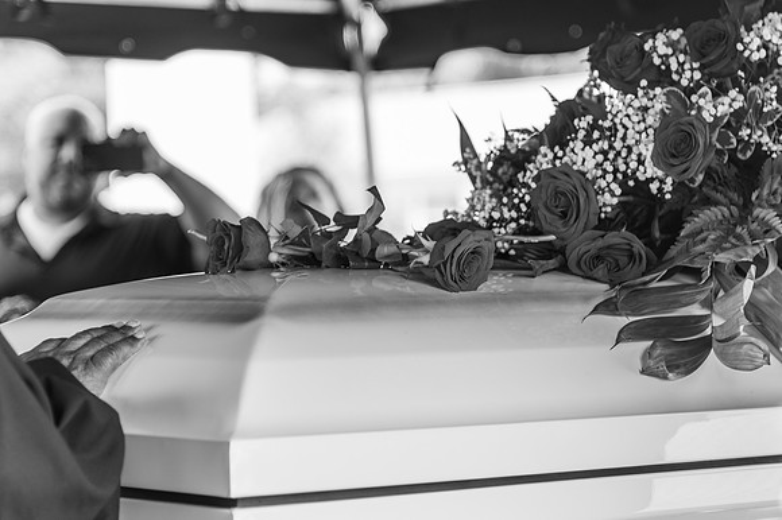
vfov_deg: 10.5
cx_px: 394
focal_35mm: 130
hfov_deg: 15.7
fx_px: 2830
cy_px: 269
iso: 100
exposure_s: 1/125
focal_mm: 105
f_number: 4
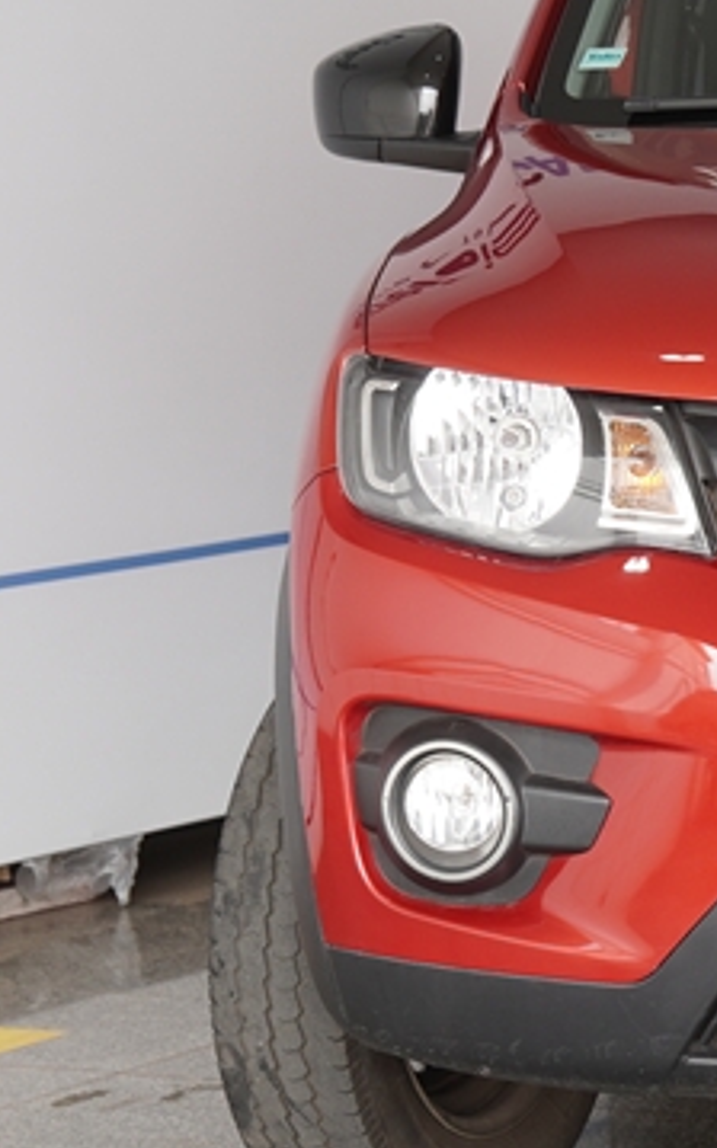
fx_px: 6010
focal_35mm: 192
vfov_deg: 10.9
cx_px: 1175
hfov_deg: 6.7
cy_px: 468
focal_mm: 44
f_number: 4
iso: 200
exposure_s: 1/160
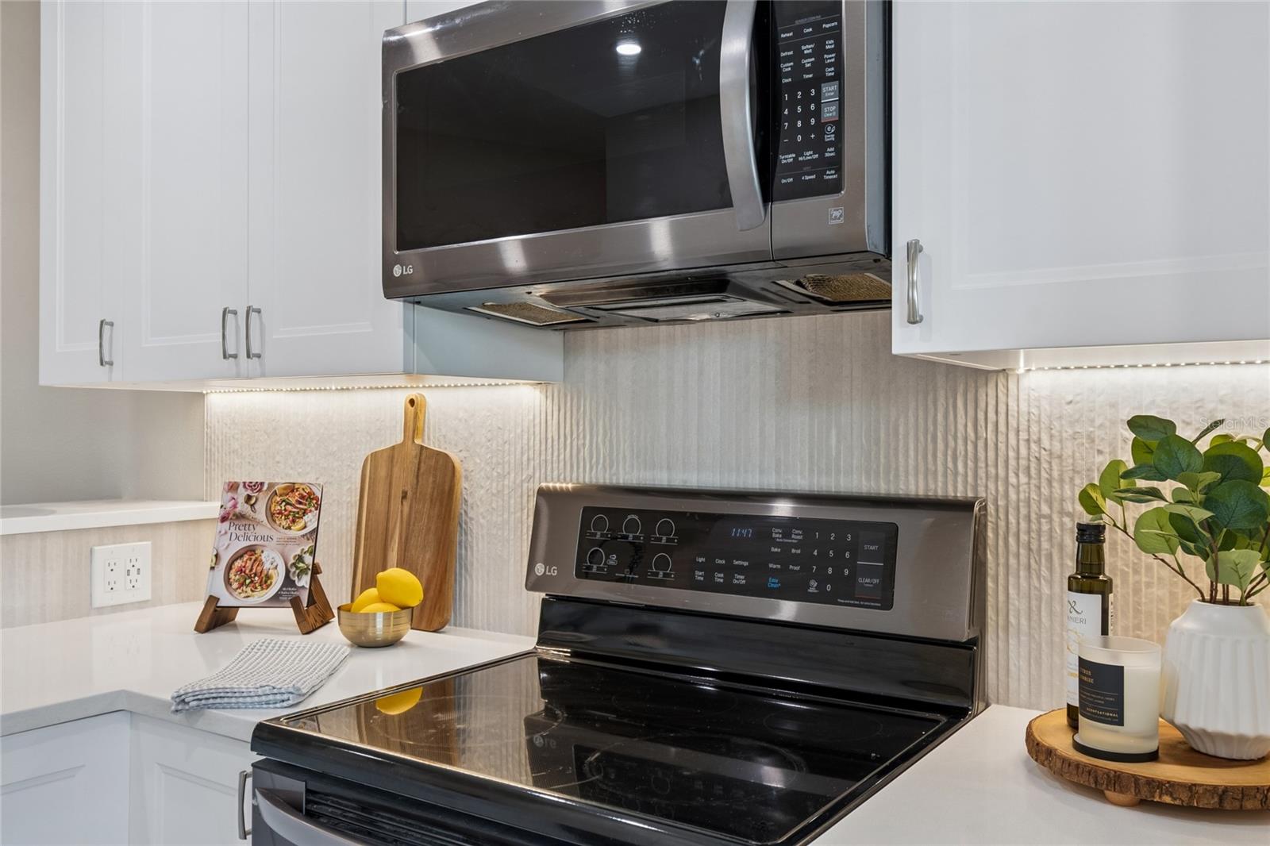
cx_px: 635
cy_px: 423
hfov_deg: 61.9
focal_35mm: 30
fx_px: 1058
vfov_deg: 43.6
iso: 100
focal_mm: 20
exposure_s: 1/8
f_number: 7.1
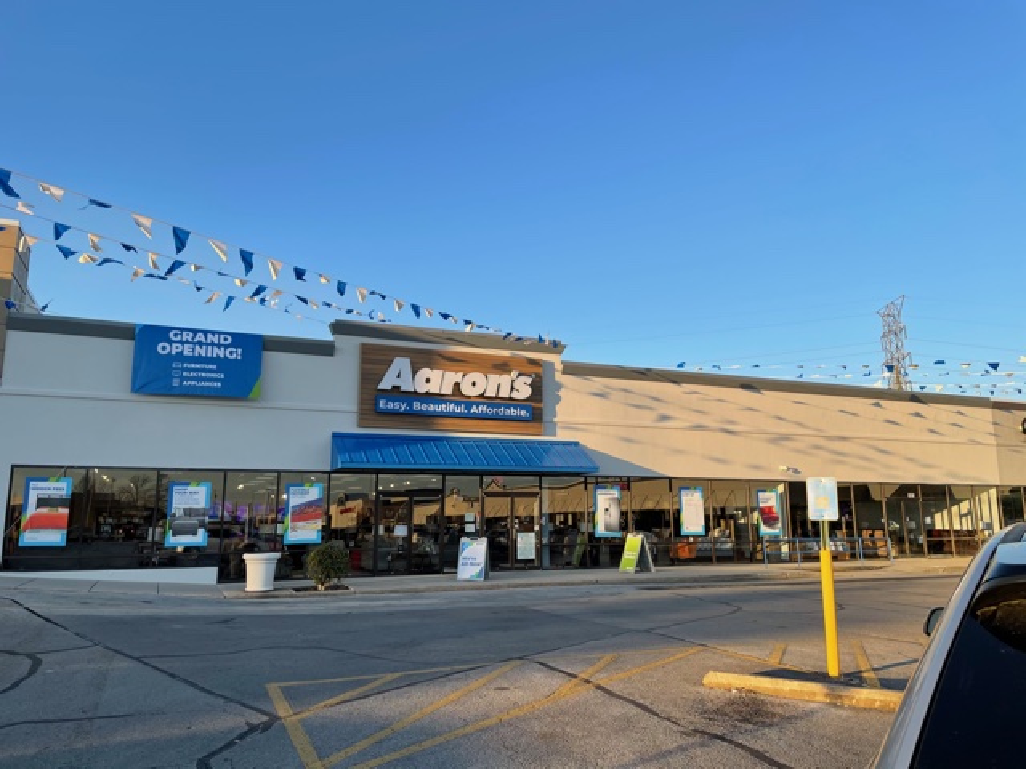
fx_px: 771
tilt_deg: +12.7
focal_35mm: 26
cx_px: 513
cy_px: 384
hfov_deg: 67.3
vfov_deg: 53.1
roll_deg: +1.3
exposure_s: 1/1182
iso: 32
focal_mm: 4.2
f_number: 1.6
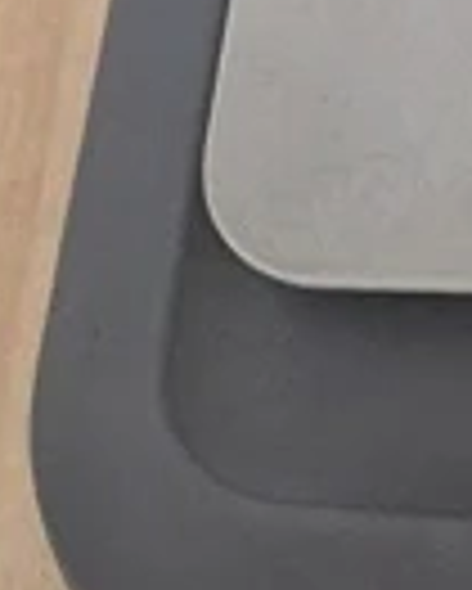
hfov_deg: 8.5
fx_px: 2808
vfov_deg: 11.0
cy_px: -540
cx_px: 1245
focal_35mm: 161
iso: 230
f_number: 1.73
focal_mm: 4.38
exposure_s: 1/50
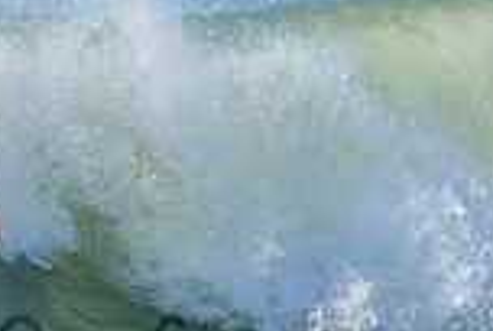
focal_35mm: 3482
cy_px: 249
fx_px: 47777
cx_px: 13
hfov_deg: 0.6
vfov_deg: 0.4
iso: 1250
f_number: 11
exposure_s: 1/2000
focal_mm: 800
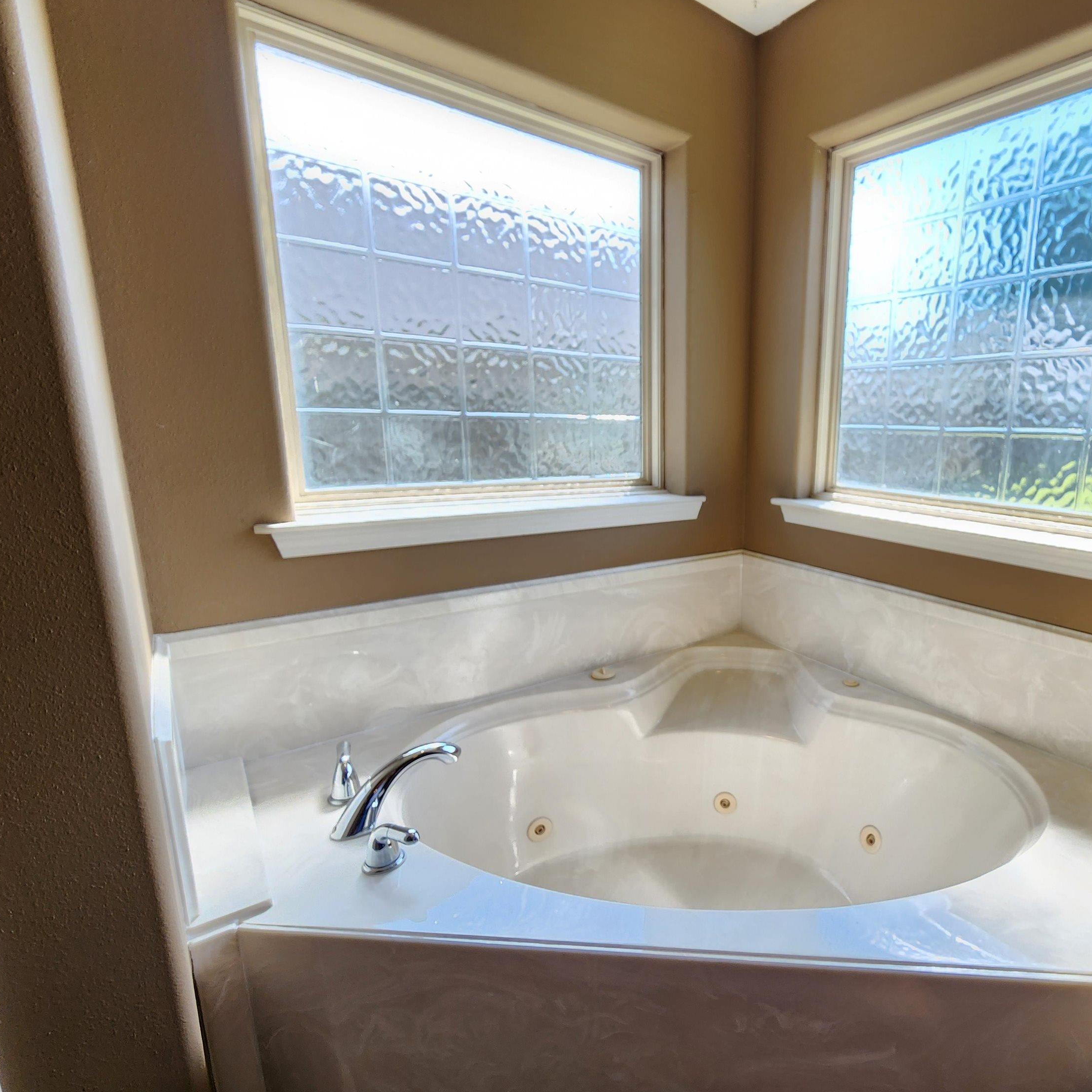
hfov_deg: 84.0
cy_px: 557
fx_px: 571
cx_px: 740
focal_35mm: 16
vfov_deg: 87.4
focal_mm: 2.2
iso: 64
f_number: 2.2
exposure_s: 1/120
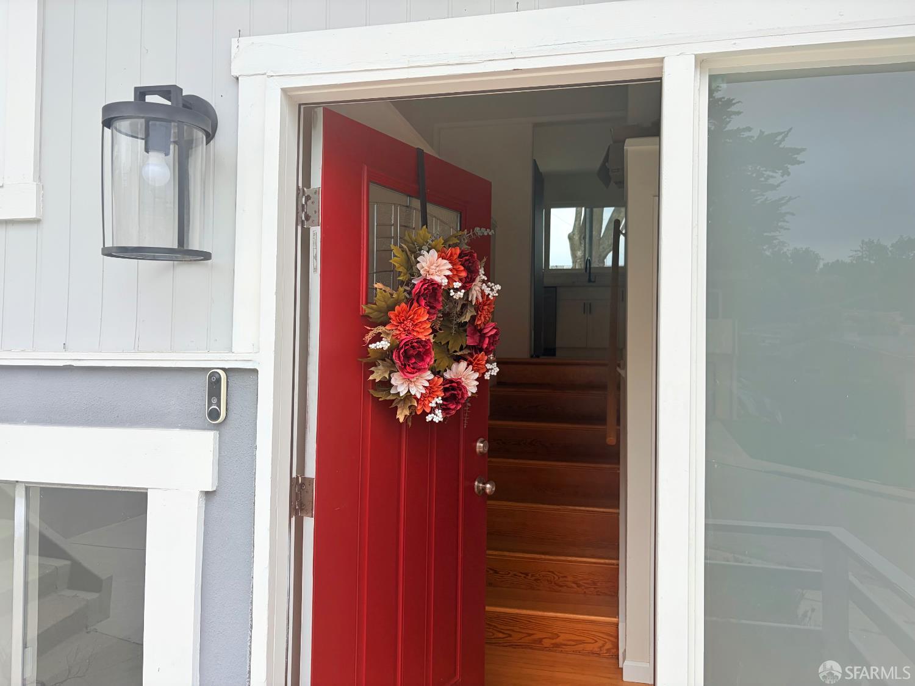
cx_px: 458
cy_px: 343
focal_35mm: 26
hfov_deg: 67.3
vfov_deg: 53.1
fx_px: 687
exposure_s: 1/2075
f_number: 1.6
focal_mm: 5.96
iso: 50
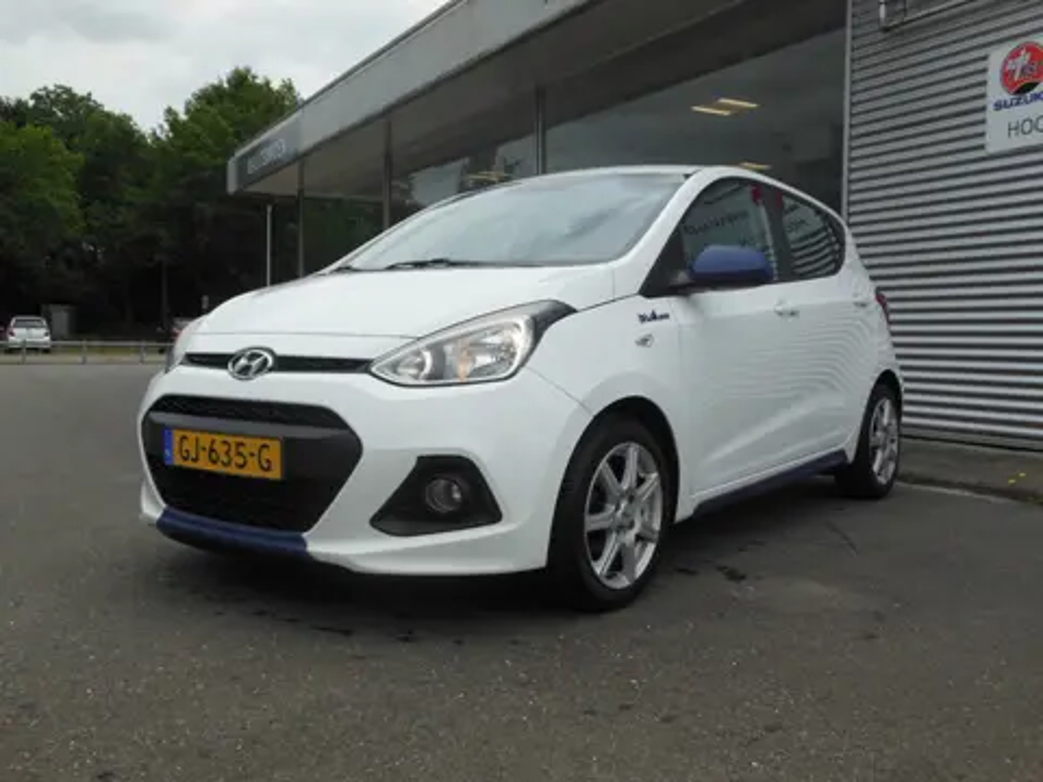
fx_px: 994
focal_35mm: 33
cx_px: 522
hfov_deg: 55.4
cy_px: 391
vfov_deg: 42.9
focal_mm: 6
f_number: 3.5
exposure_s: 1/1250
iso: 125
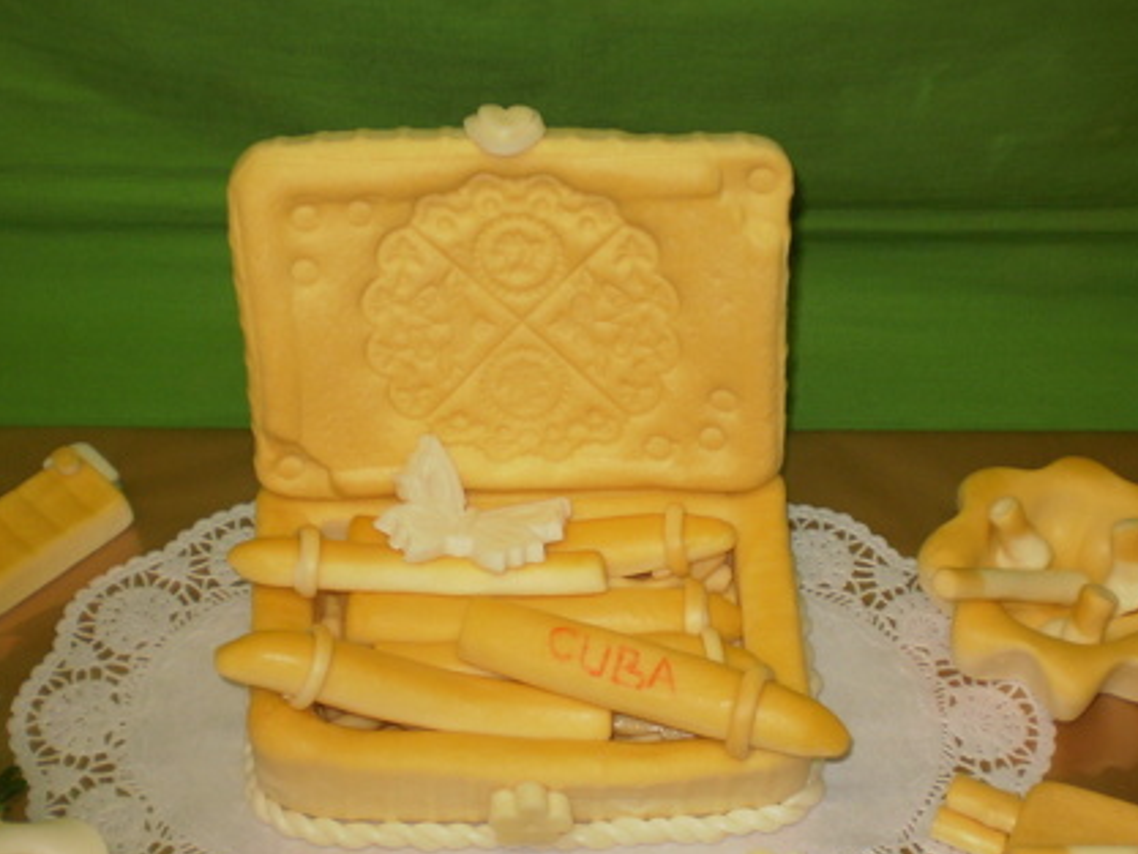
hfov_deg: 28.2
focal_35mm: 69
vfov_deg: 21.2
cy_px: 628
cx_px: 546
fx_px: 2269
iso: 125
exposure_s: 1/40
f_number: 3.5
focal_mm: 7.4
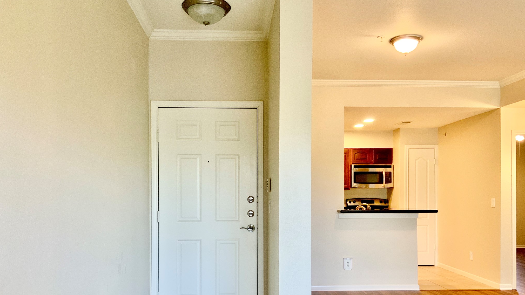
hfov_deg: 61.0
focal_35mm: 32
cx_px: 260
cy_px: 196
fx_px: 445
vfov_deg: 36.3
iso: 50
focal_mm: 3
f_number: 1.8
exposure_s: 1/60
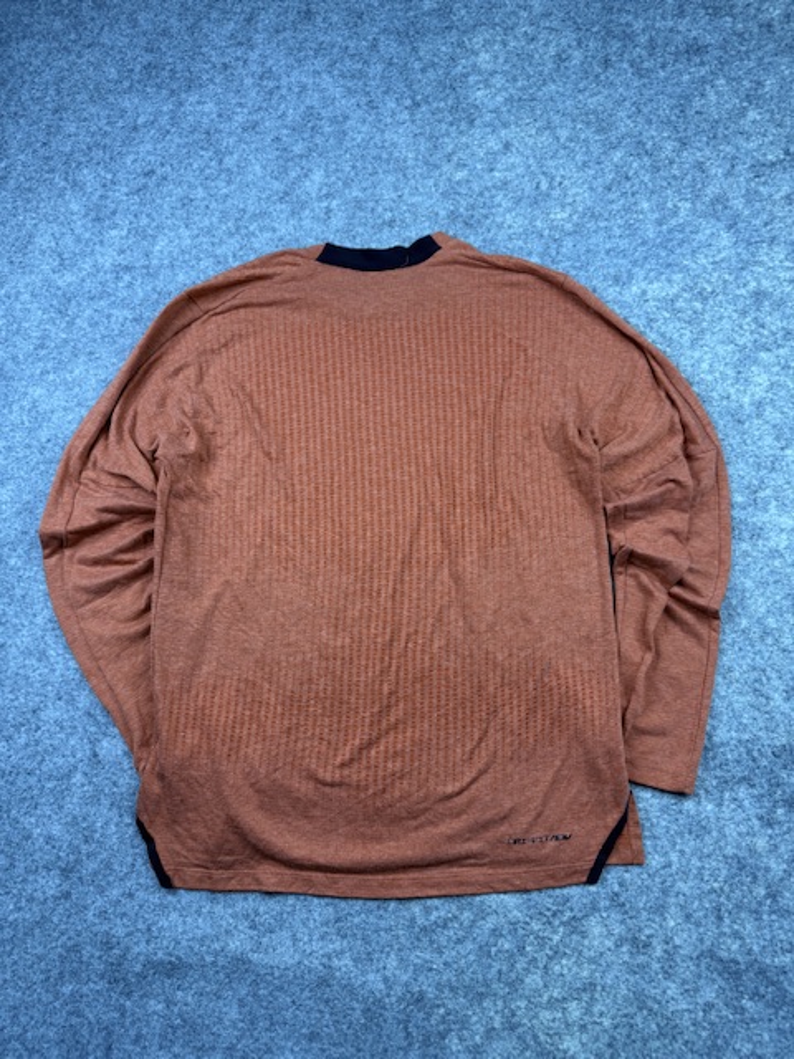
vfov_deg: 71.6
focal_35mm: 24
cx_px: 397
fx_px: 734
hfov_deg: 56.8
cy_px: 530
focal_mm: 6.76
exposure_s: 1/100
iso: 50
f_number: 1.78
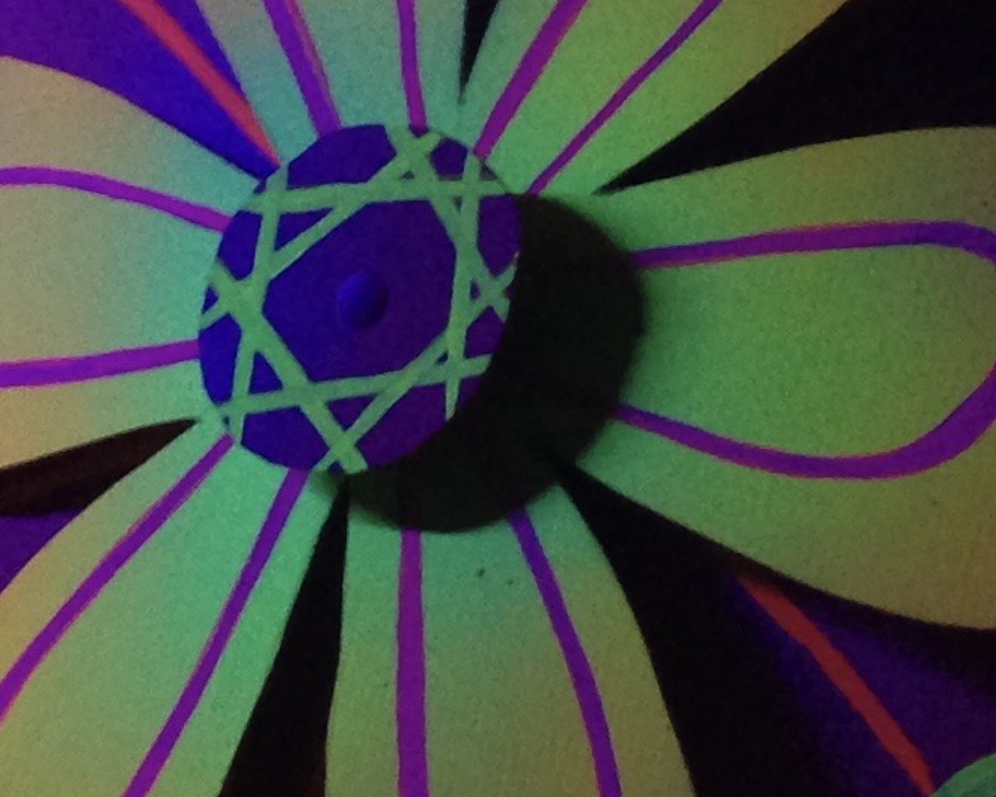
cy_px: 1698
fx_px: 4688
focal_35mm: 159
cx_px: -916
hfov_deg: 11.1
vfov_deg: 9.0
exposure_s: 1/20
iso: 200
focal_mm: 4.12
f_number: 2.4
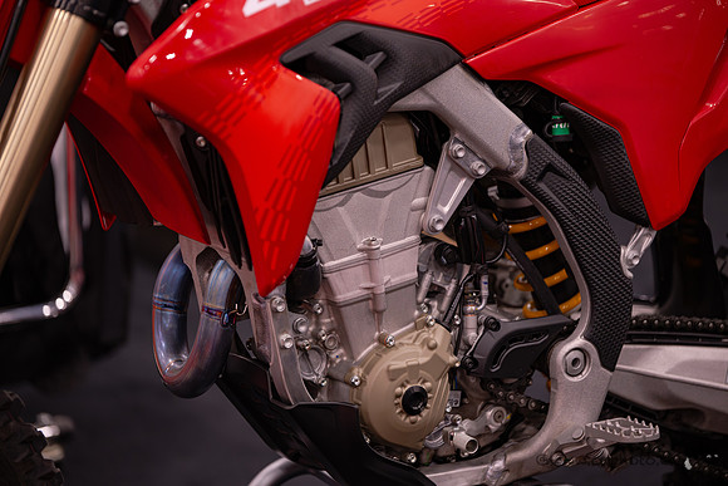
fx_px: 2731
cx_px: 364
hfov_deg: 15.2
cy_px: 243
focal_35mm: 135
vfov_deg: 10.2
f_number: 2.8
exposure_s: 1/200
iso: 1250
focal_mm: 135
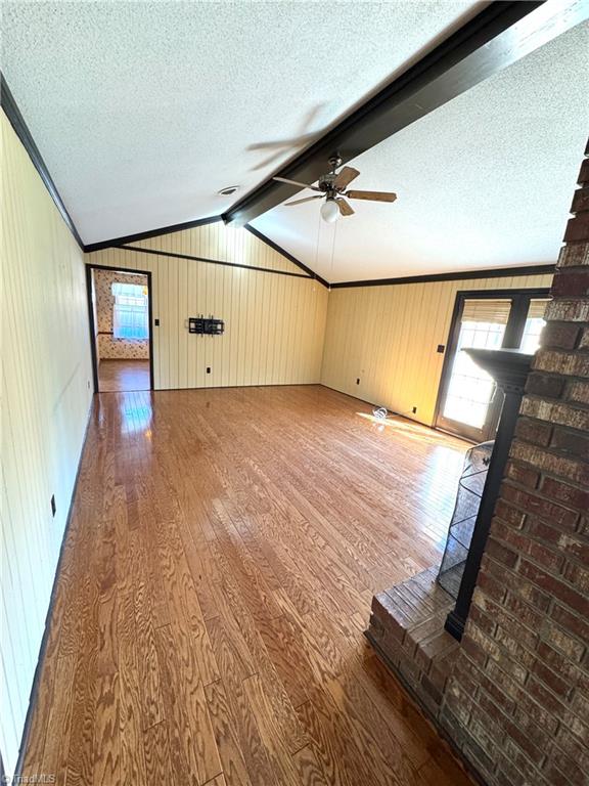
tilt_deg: -12.3
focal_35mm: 14
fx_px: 318
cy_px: 393
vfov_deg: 102.1
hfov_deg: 85.7
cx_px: 294
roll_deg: -5.1
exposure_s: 1/60
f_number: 2.2
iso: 400
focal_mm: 2.22
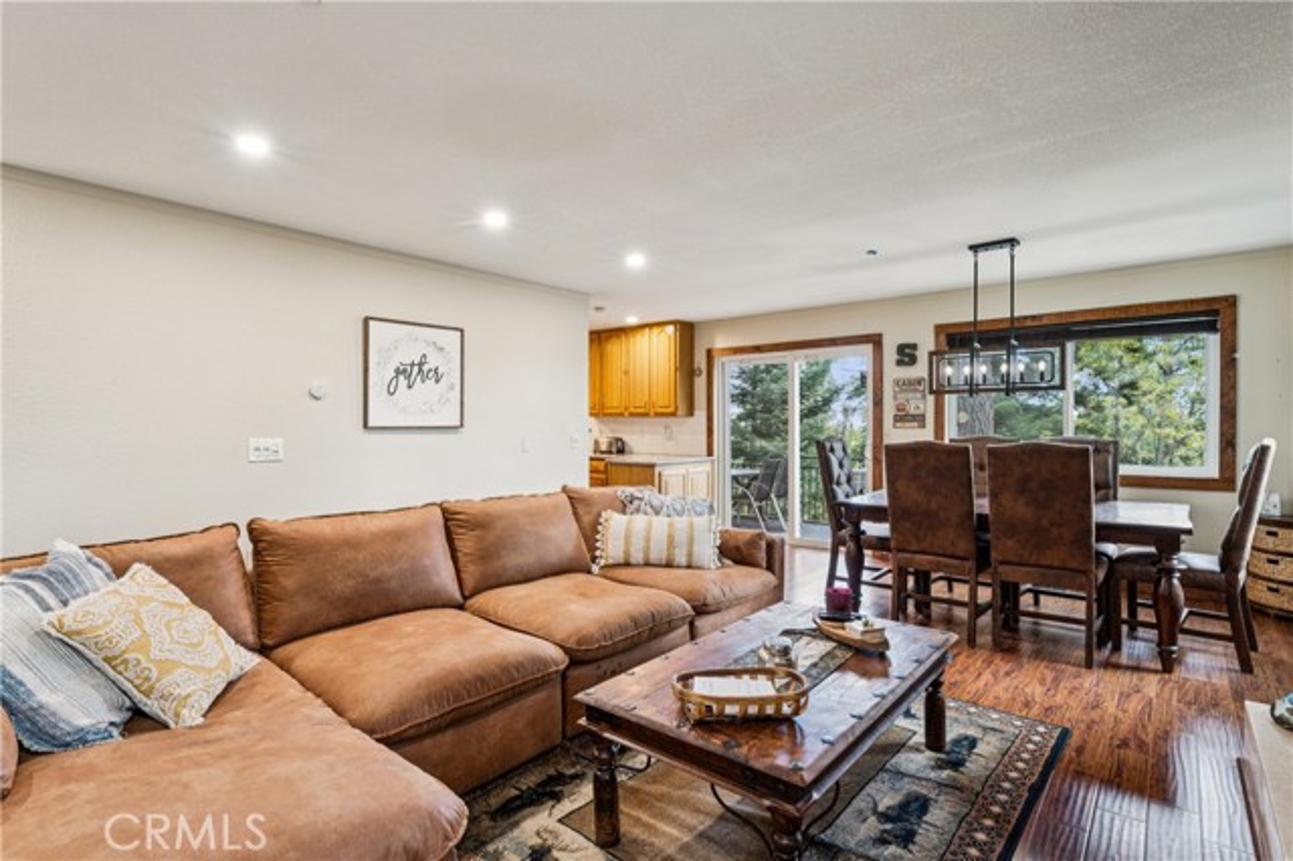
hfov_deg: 90.7
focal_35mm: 18
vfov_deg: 67.9
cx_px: 646
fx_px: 639
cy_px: 430
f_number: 13
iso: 100
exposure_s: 1.3
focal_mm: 17.8
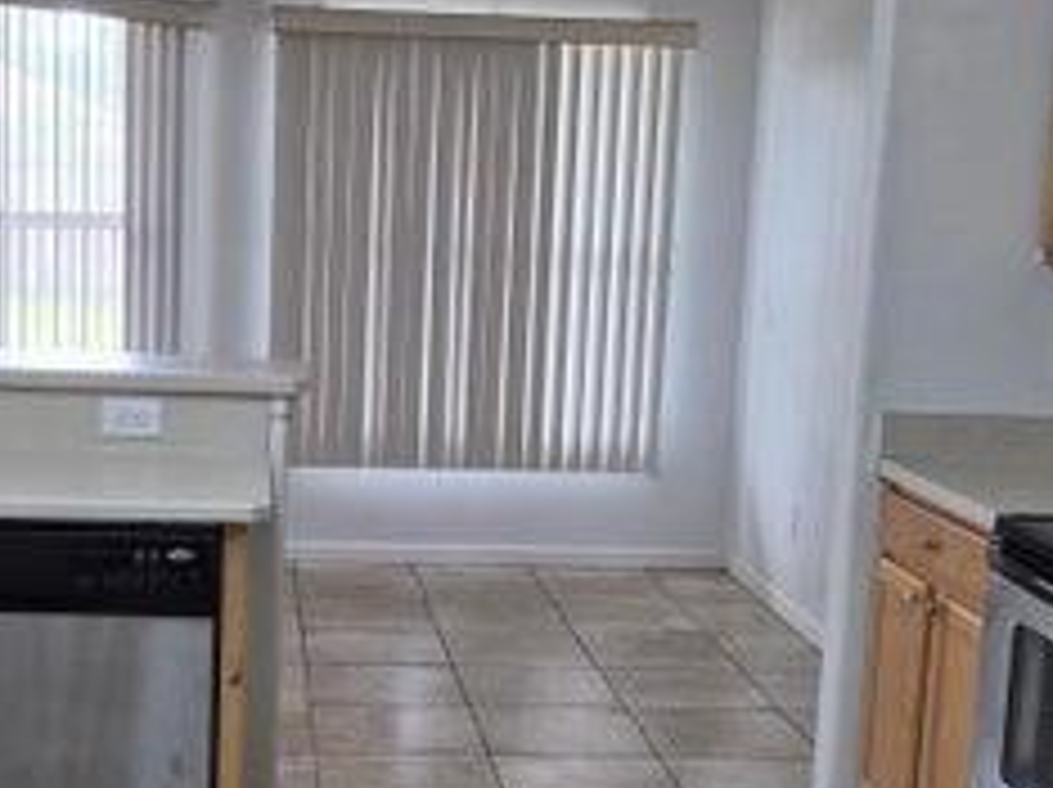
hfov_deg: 30.7
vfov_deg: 23.1
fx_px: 1914
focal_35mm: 63
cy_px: 522
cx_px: 428
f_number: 1.8
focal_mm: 5.4
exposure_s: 1/120
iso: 250
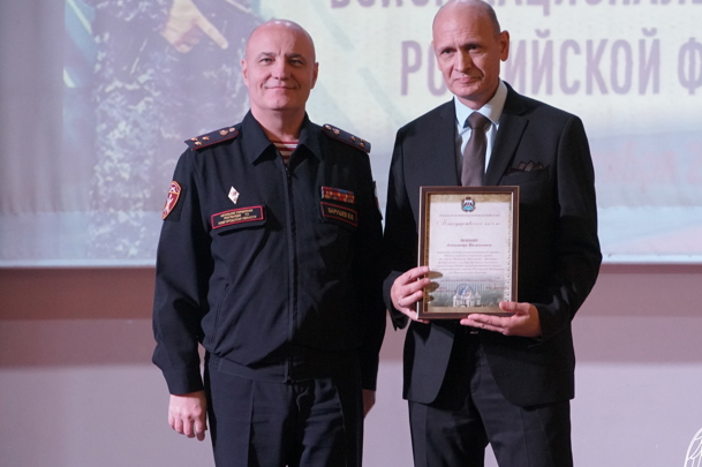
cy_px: 241
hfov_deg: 13.4
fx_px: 2993
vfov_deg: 8.9
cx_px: 391
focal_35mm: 154
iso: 3200
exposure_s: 1/100
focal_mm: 83
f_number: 5.6
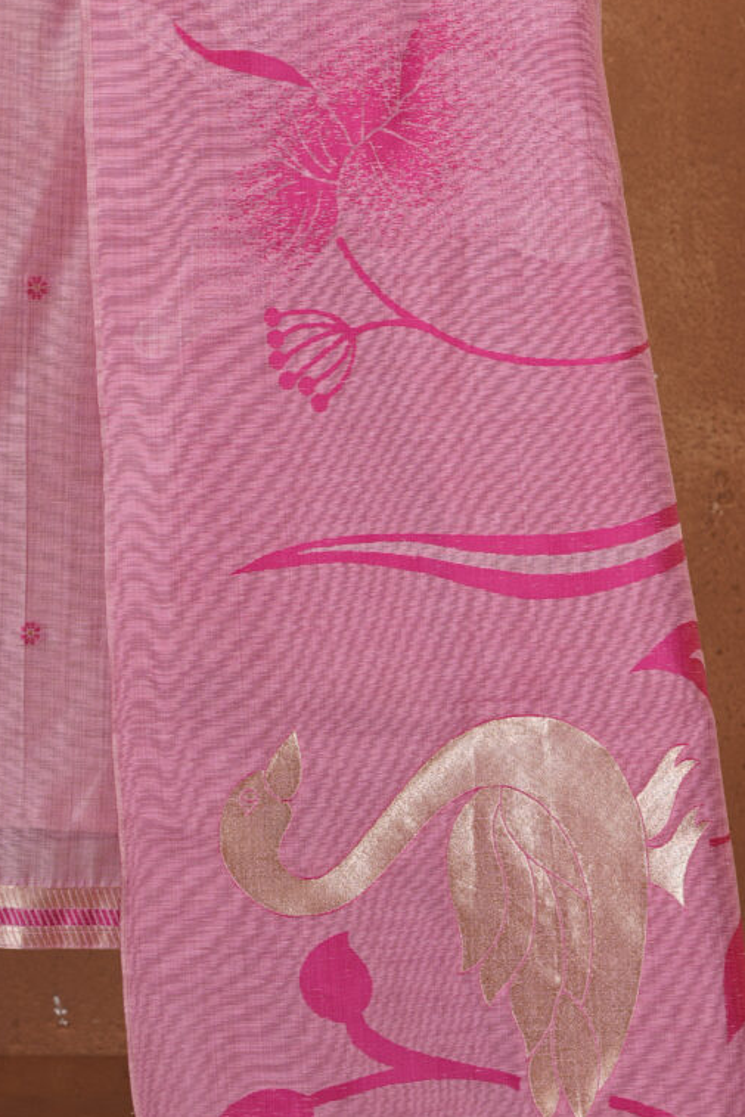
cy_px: -68
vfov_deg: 12.0
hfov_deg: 8.1
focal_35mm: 169
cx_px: 36
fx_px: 5243
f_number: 8
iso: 64
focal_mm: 50
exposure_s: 1/160
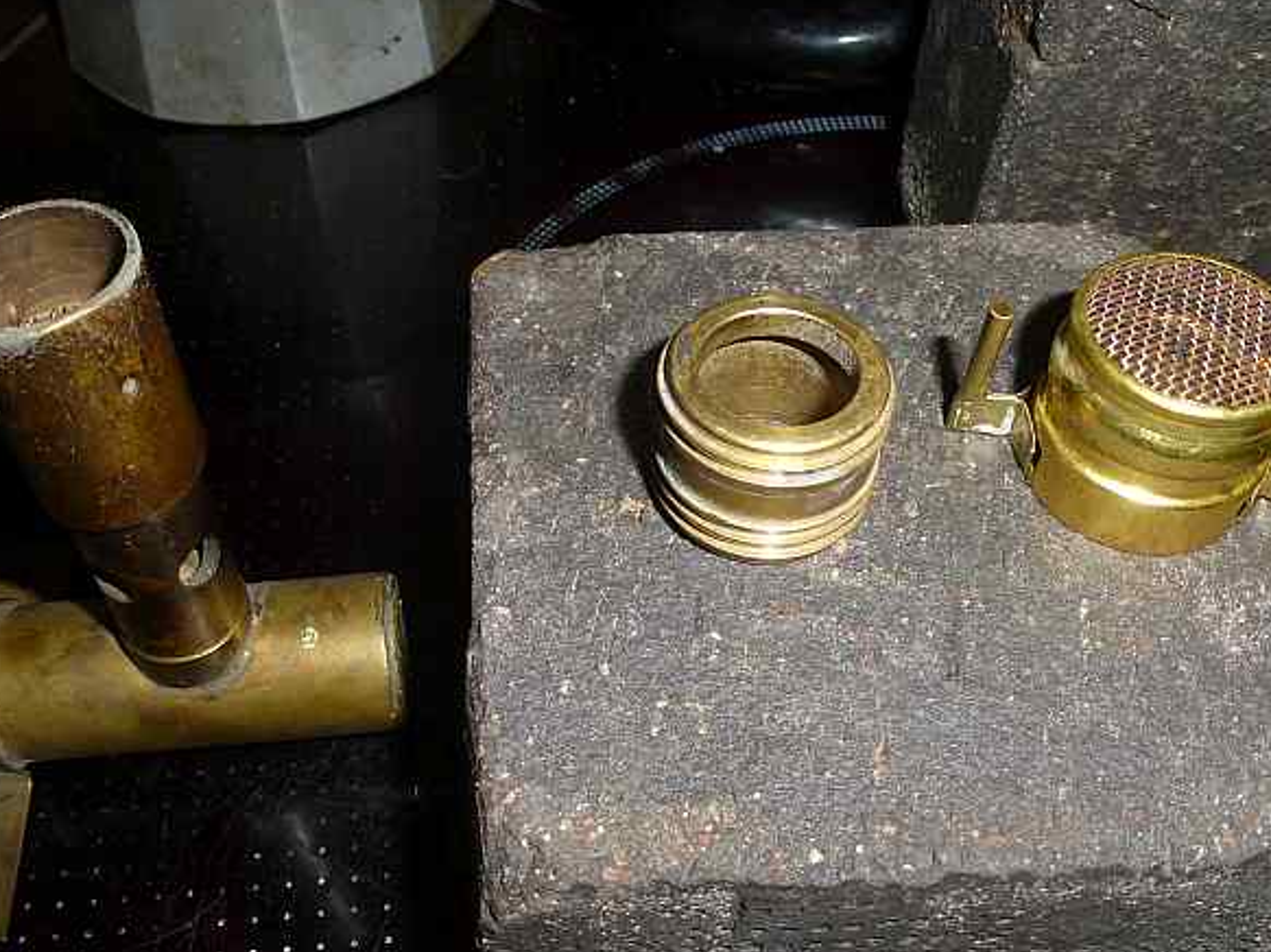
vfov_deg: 42.9
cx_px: 559
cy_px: 489
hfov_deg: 55.2
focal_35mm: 33
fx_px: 1211
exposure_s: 1/60
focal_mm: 4.3
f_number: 3.3
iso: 100
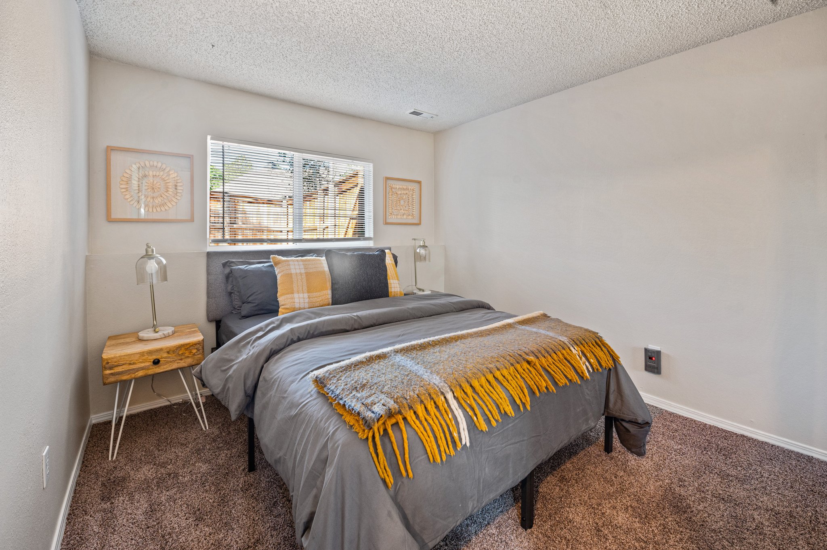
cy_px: 275
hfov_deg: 104.3
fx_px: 321
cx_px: 414
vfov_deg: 81.1
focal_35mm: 14
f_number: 8
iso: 800
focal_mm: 14
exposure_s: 1/3
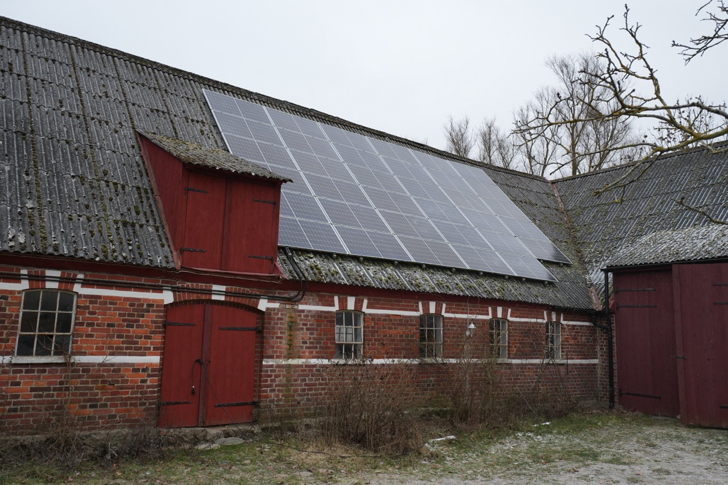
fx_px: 607
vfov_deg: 43.6
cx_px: 364
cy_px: 242
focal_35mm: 30
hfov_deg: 61.9
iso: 250
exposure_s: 1/60
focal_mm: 20
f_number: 4
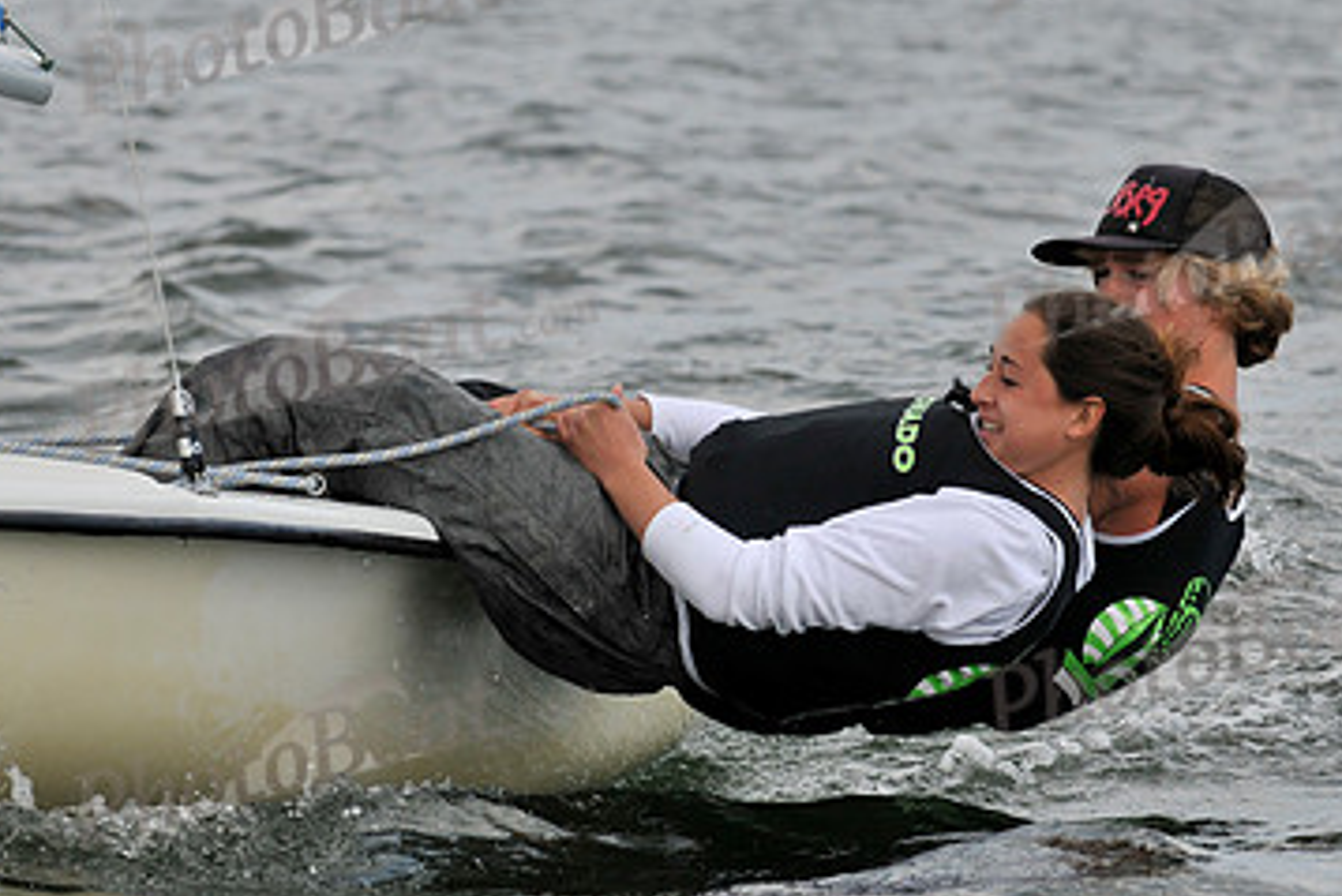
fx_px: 13574
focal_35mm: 364
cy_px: 504
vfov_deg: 3.8
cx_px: 791
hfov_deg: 5.7
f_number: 6.3
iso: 200
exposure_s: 1/800
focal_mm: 150
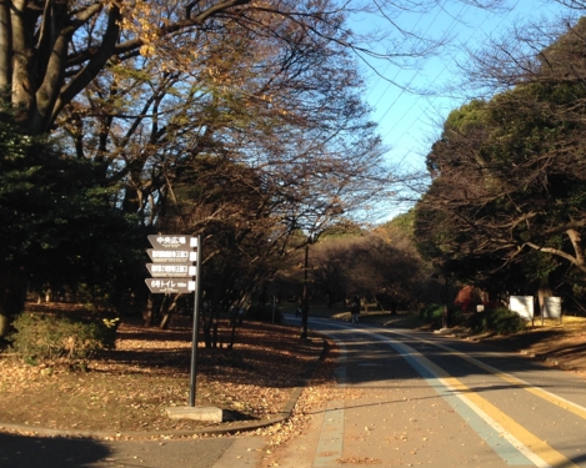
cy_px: 247
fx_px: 954
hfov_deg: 33.7
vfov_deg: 27.6
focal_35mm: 55
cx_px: 412
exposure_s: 1/553
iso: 50
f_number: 2.4
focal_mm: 4.12
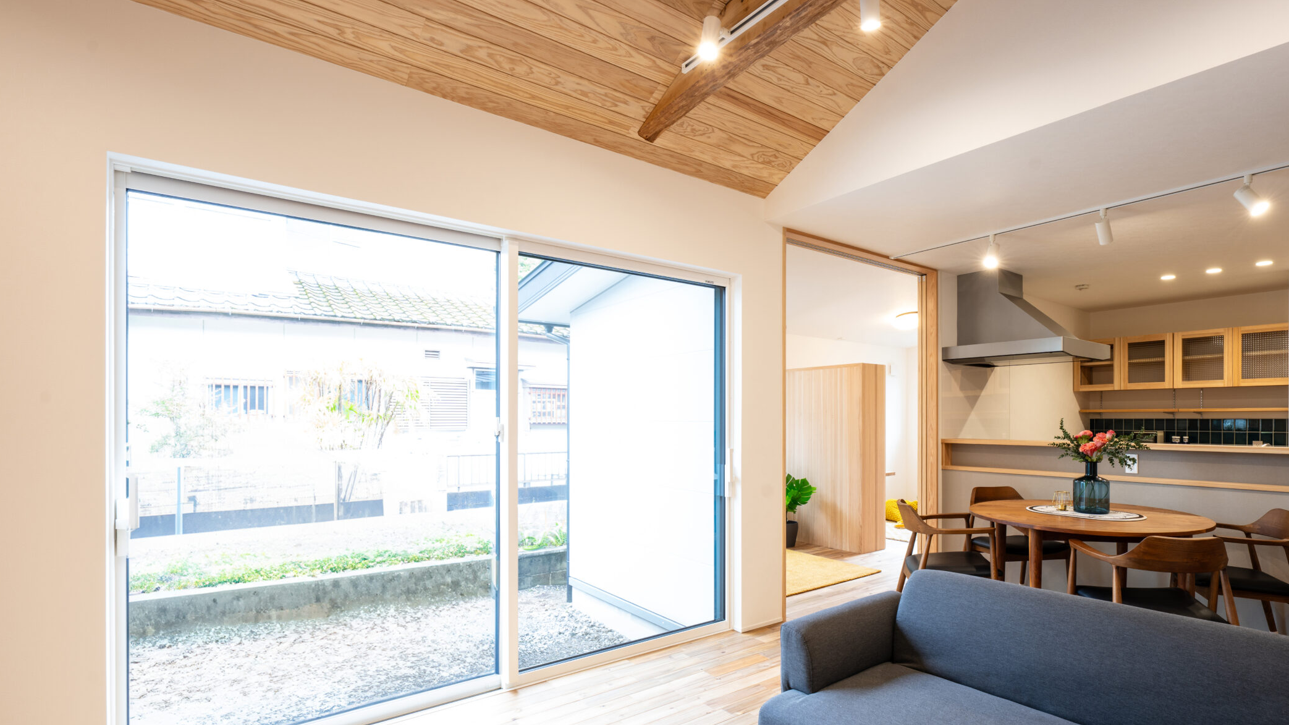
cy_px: 418
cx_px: 733
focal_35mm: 18
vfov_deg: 60.7
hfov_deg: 92.1
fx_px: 615
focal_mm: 14
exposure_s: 1/1.67
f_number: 10
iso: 80
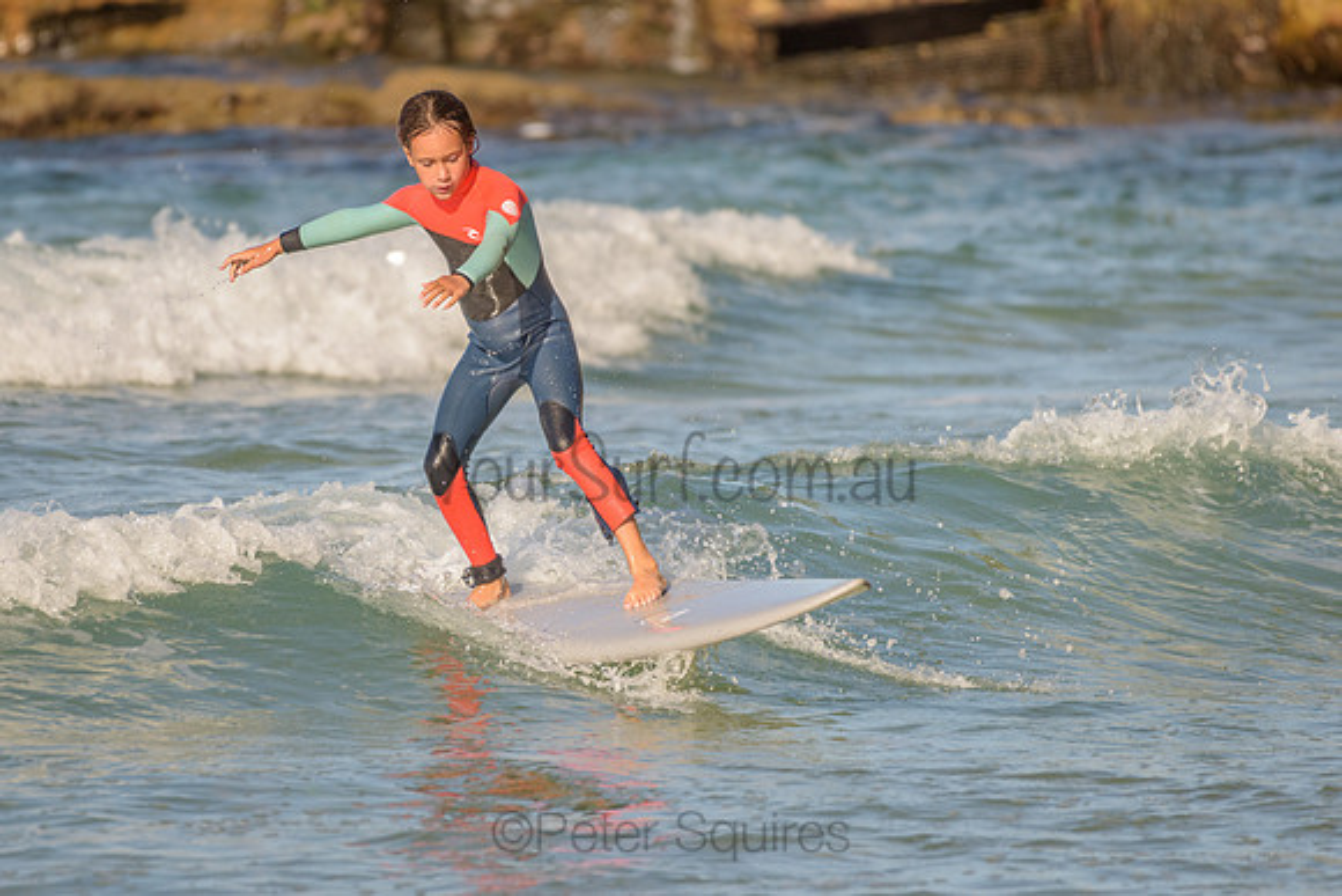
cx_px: 519
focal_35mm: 613
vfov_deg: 2.2
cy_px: 396
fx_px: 22869
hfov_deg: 3.4
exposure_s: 1/2000
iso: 180
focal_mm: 500
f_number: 5.6
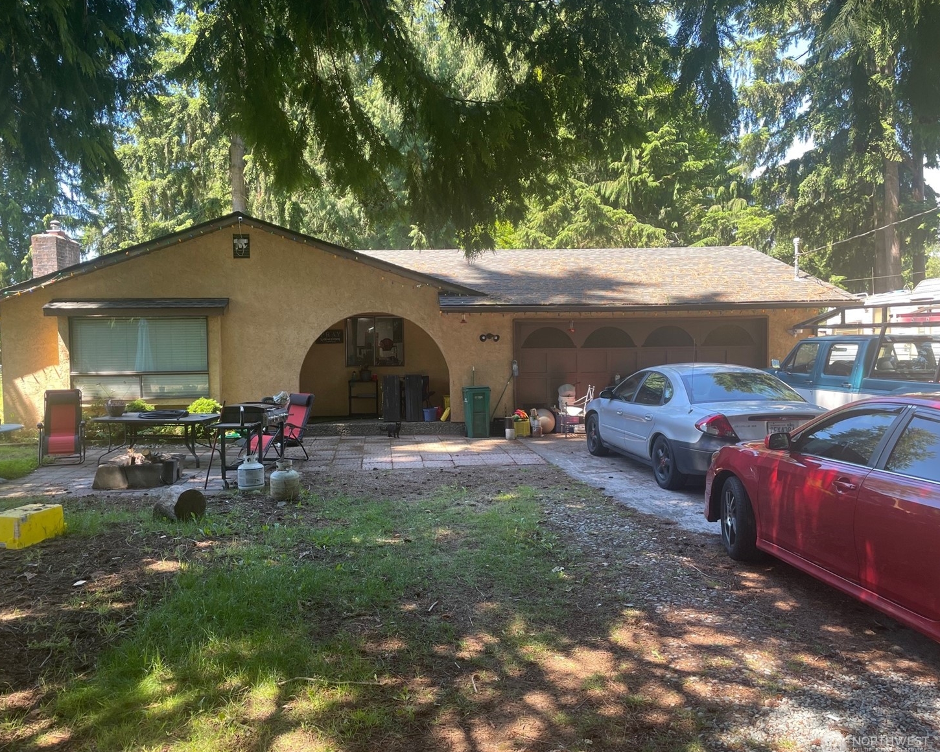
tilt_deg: -1.3
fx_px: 779
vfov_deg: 51.5
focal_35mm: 28
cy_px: 386
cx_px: 429
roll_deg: +0.8
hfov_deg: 62.1
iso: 32
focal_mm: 4.2
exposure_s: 1/121
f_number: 1.6
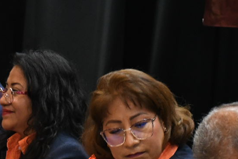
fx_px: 1645
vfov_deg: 5.5
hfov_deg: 8.3
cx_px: 87
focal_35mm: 249
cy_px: 144
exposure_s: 1/100
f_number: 5.6
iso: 4000
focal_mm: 56
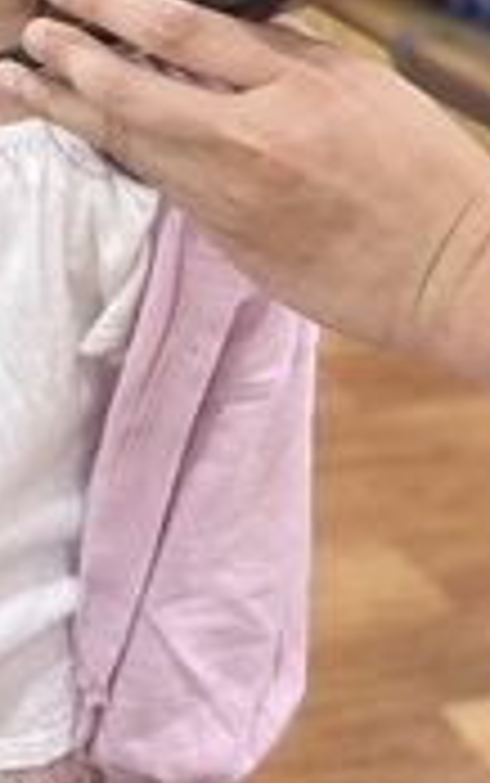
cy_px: -9
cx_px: -254
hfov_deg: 15.2
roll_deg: -5.7
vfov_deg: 24.8
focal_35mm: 79
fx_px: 1685
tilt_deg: -18.1
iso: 125
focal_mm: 4.25
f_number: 1.8
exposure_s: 1/60
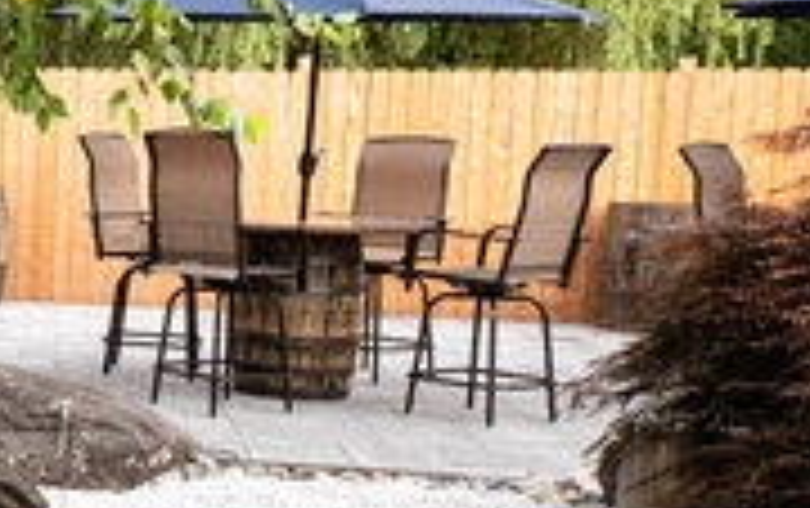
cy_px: 288
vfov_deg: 16.8
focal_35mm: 78
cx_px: -468
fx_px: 1724
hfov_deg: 21.4
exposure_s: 1/800
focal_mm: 23
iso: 5000
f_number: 8
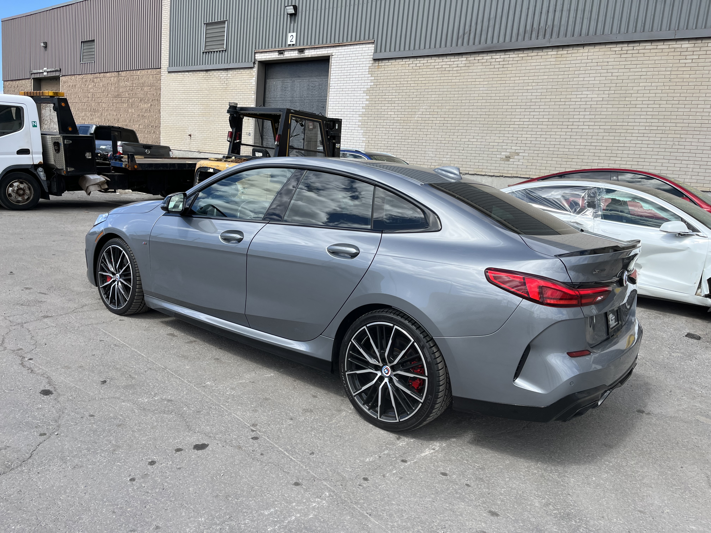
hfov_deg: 67.3
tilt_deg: -10.9
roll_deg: -6.1
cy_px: 266
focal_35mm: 26
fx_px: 534
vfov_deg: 53.1
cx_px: 356
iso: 50
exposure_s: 1/2268
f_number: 1.6
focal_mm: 5.1
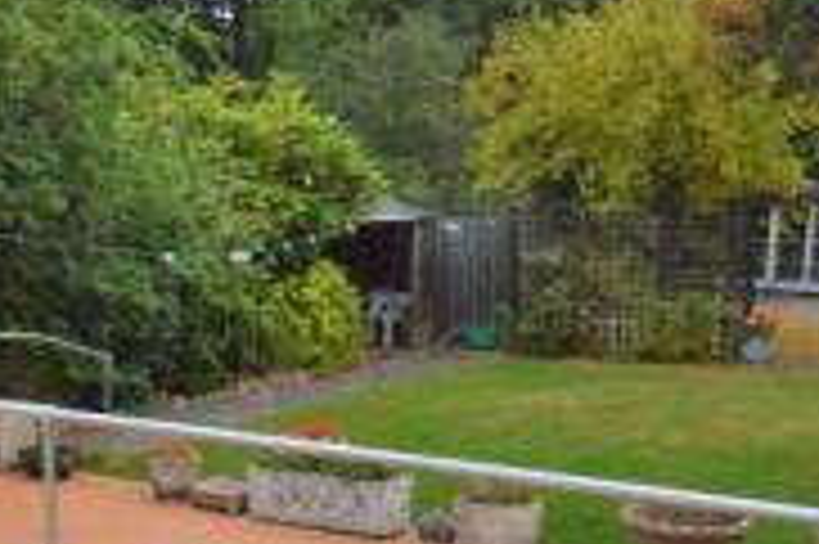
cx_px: 135
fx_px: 1227
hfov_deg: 35.4
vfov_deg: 24.7
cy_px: 409
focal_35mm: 54
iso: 125
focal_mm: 10
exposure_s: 1/125
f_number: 5.6
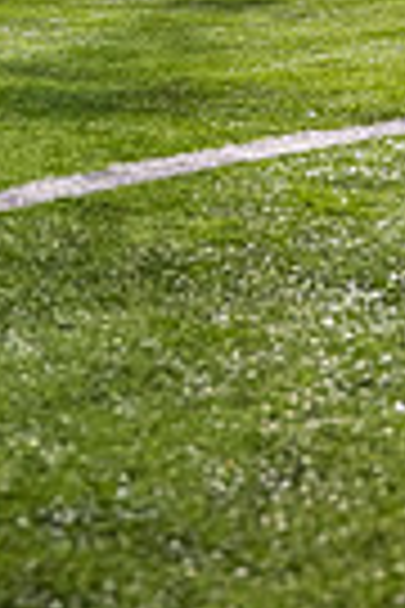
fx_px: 1772
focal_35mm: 105
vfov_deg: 17.3
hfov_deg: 13.0
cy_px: -329
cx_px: 144
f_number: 3.2
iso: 1250
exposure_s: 1/500
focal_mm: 31.5
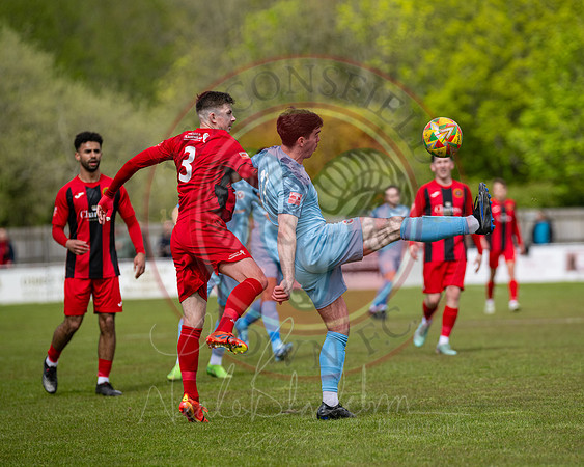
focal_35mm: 270
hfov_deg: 7.2
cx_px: 333
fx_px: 4670
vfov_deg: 5.7
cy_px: 234
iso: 400
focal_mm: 240
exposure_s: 1/4000
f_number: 4
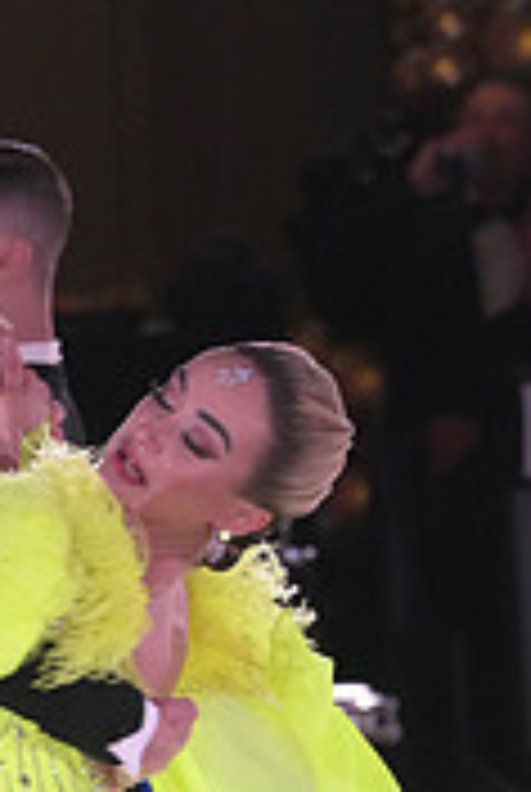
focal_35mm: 658
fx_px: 14500
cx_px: -92
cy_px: 981
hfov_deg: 2.1
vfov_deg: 3.1
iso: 5000
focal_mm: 200
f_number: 6.3
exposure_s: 1/320
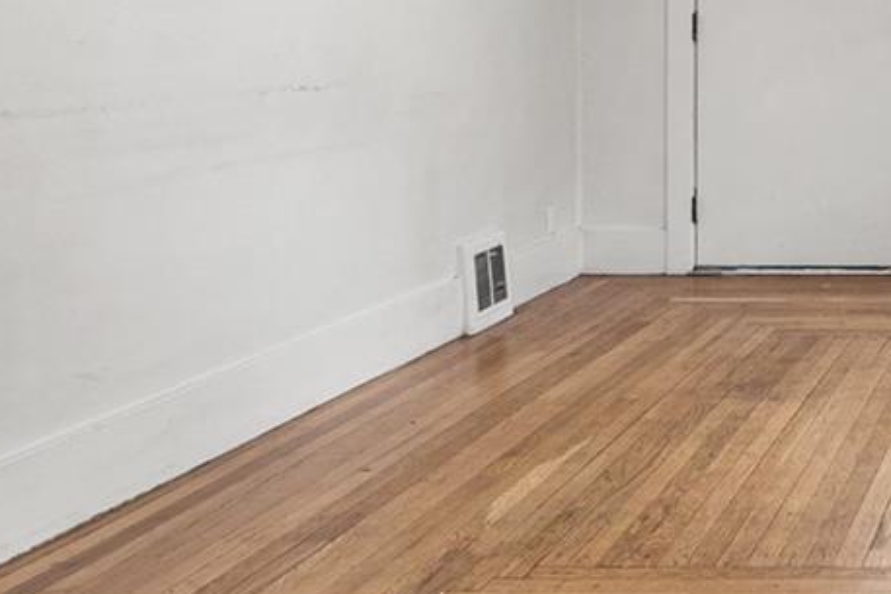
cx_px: 1096
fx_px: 1430
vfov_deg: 22.6
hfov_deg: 29.3
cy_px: 10
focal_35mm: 58
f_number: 8
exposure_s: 1/2
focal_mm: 16.5
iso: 200
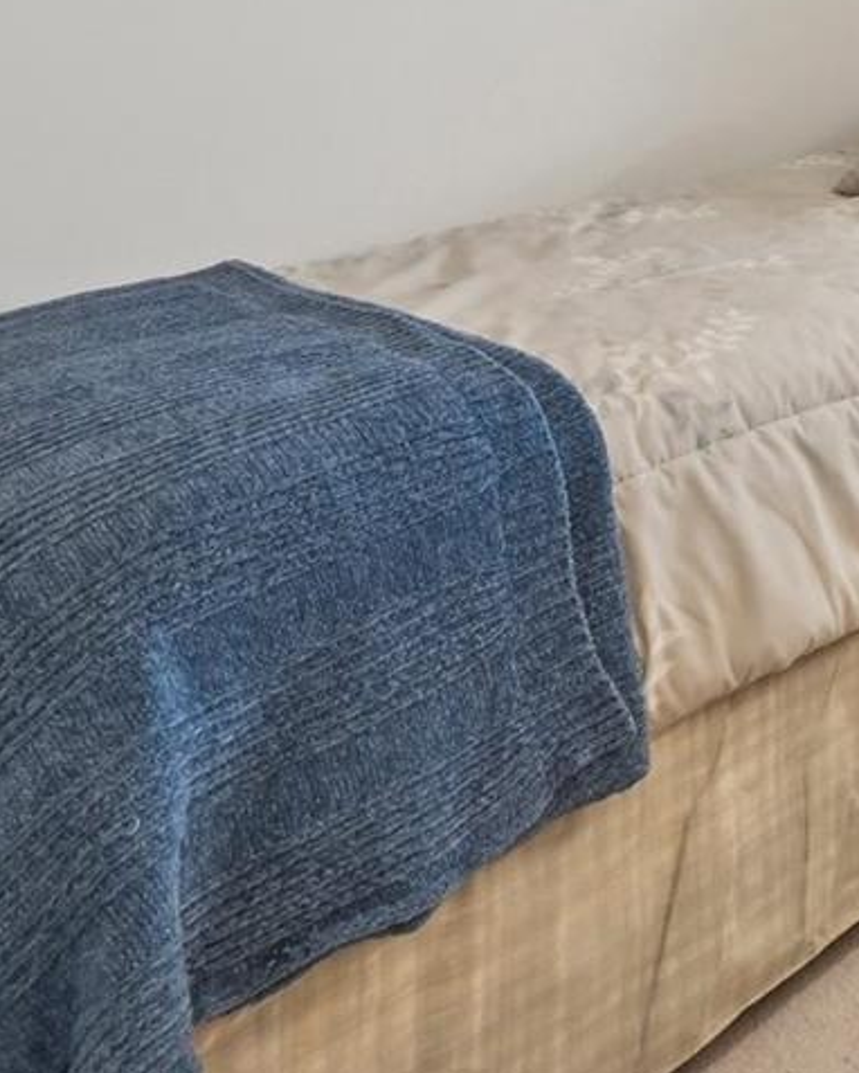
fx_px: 1397
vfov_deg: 36.0
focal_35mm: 44
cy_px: -93
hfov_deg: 24.7
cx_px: 1345
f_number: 8
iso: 400
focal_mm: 14
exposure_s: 1/25
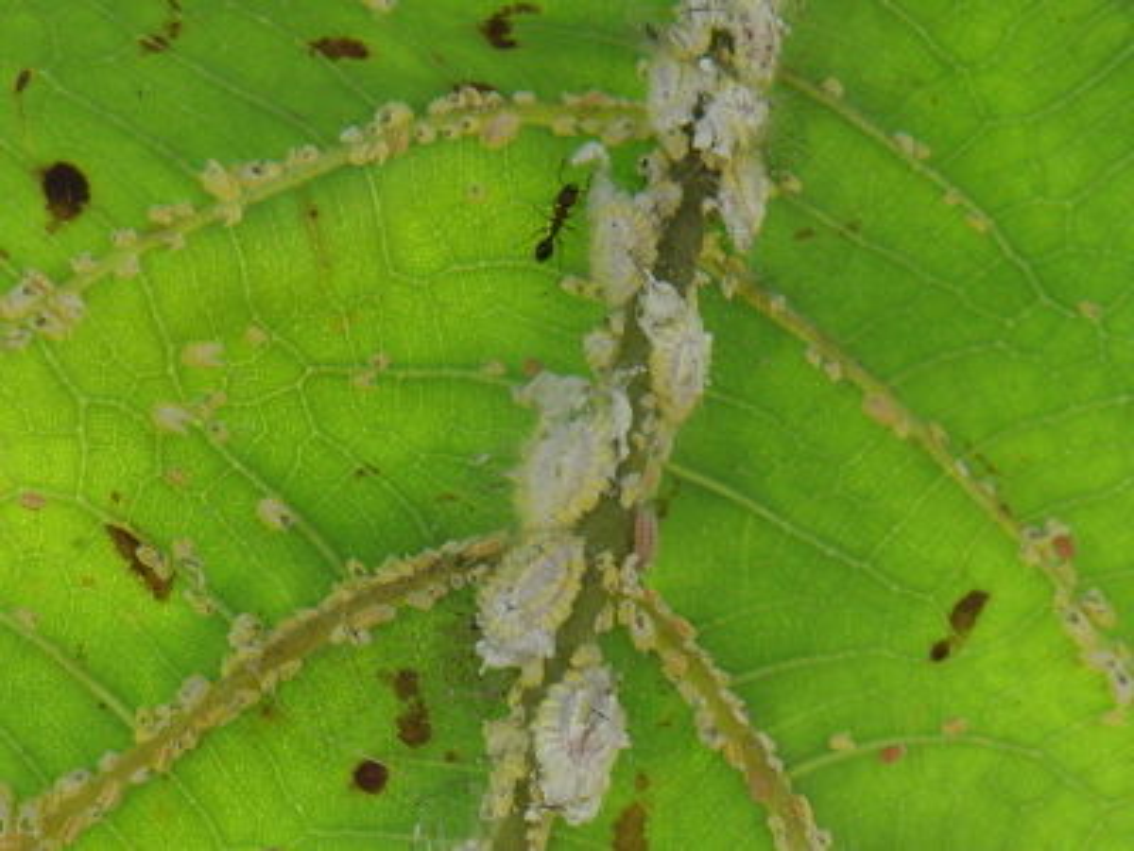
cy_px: 426
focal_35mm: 55
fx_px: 1802
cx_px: 567
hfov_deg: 34.9
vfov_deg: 26.6
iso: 125
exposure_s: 1/50
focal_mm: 9.77
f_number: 3.5
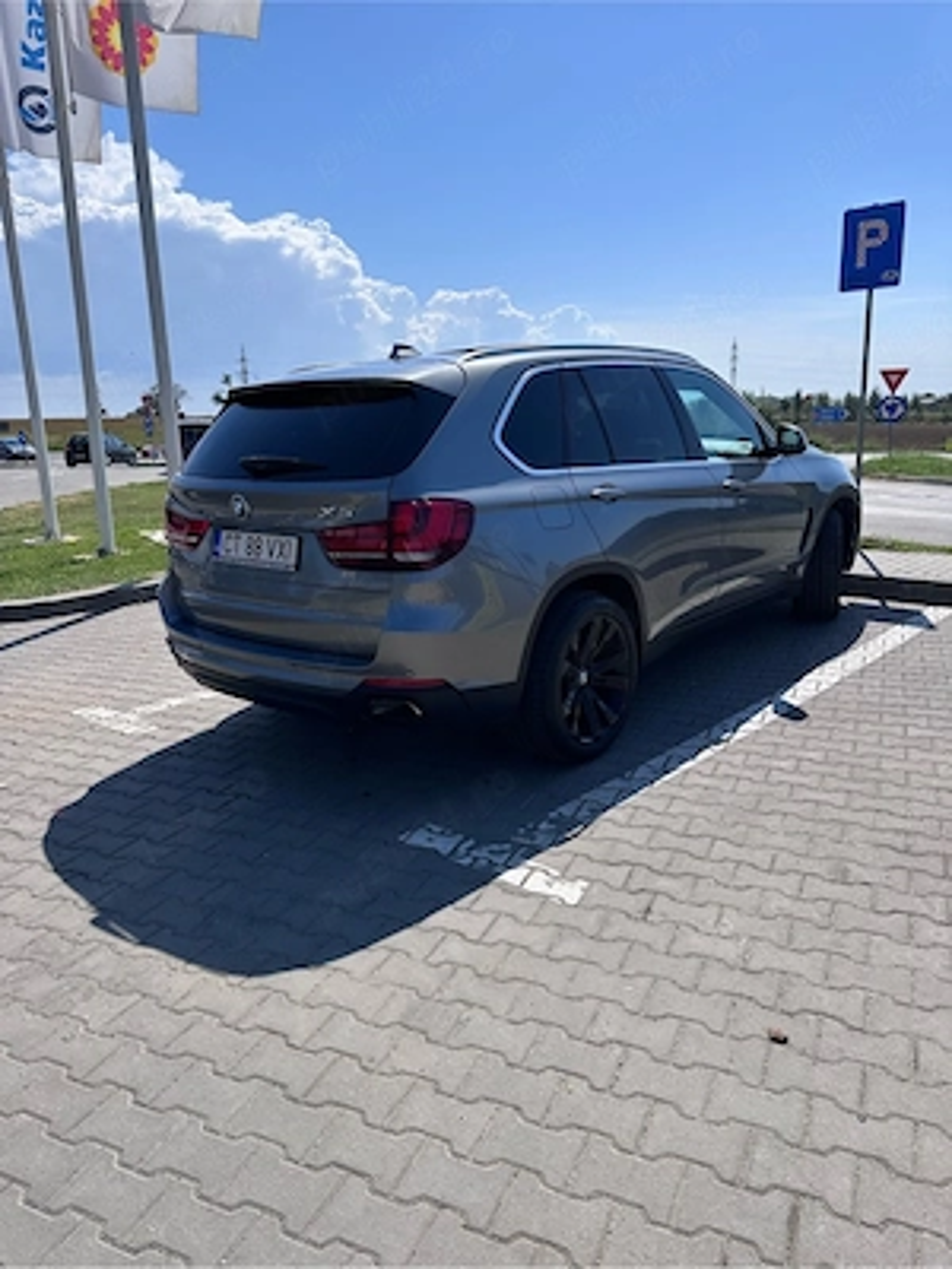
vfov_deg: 71.6
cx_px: 476
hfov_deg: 56.8
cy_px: 634
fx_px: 880
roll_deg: +2.0
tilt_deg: -11.7
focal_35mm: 24
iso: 80
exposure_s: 1/7042
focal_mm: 6.86
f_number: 1.78
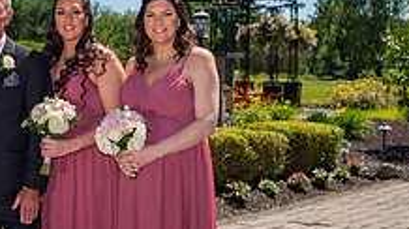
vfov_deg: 13.7
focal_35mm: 88
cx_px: -11
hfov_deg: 23.1
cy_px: 148
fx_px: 953
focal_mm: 28
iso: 100
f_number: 3.2
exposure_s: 1/5000
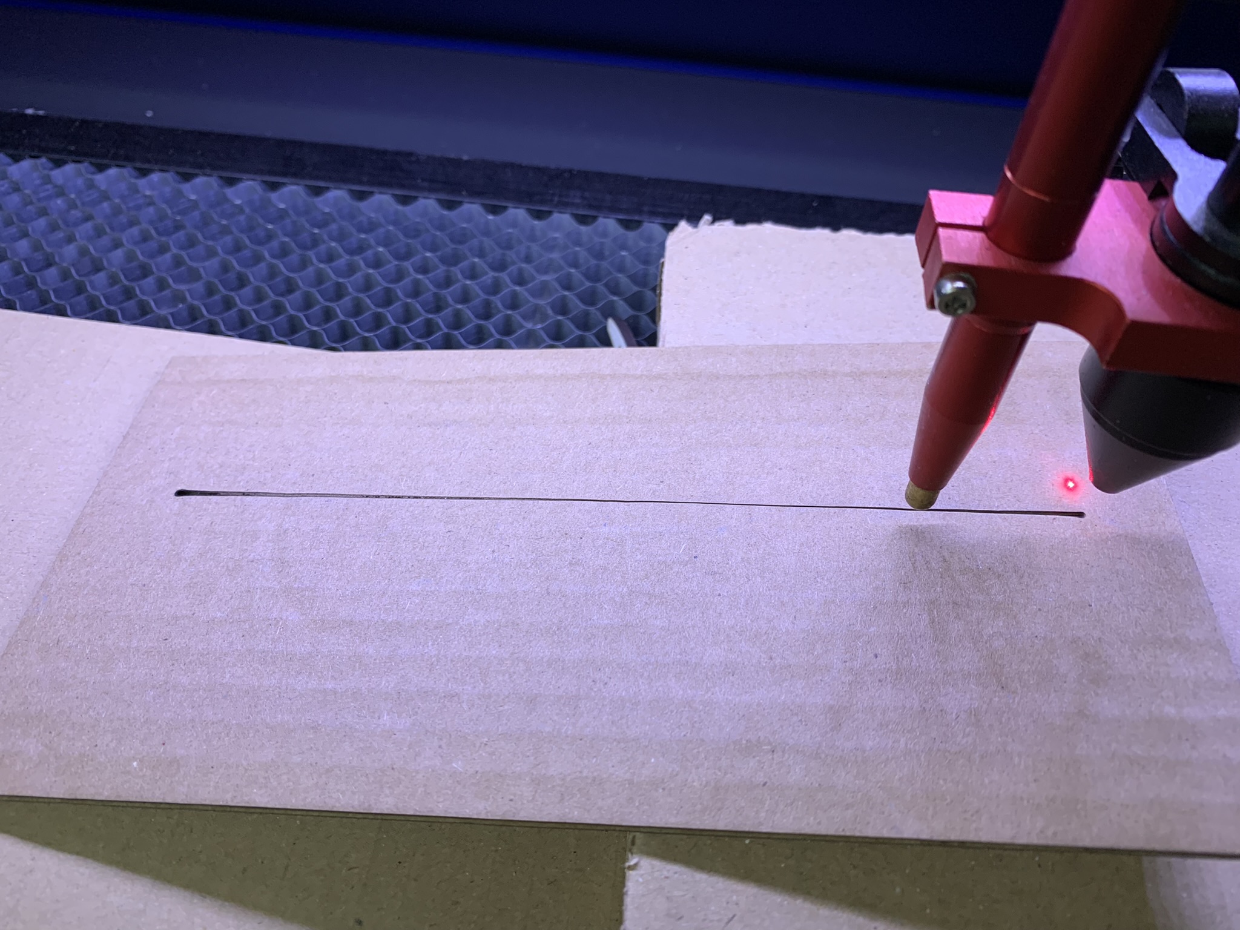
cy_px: 465
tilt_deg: -46.8
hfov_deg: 67.3
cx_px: 620
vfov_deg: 53.1
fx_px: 931
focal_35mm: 26
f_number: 1.8
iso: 64
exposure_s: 1/60
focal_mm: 4.25
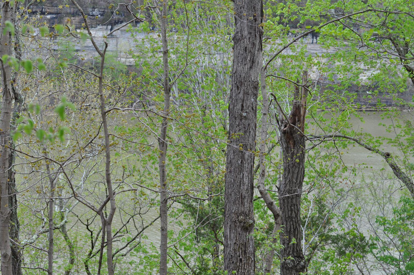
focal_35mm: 75
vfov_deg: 18.1
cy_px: 138
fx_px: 861
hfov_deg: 27.0
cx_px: 207
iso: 200
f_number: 6.3
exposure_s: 1/160
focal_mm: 50
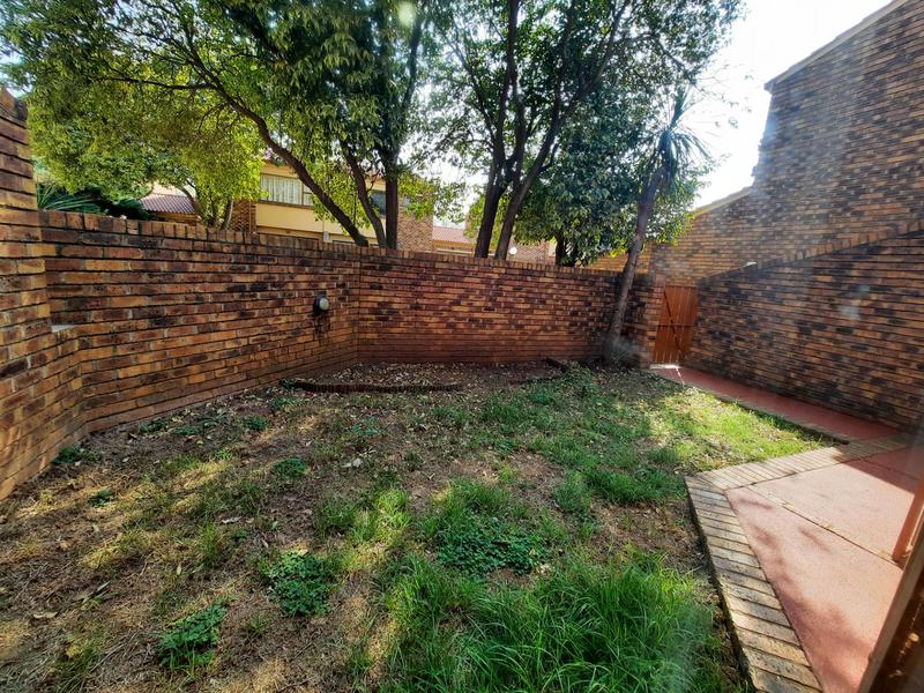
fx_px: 347
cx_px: 462
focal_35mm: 13
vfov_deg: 89.9
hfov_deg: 106.2
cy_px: 346
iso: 40
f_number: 2.2
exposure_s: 1/131
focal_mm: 1.74
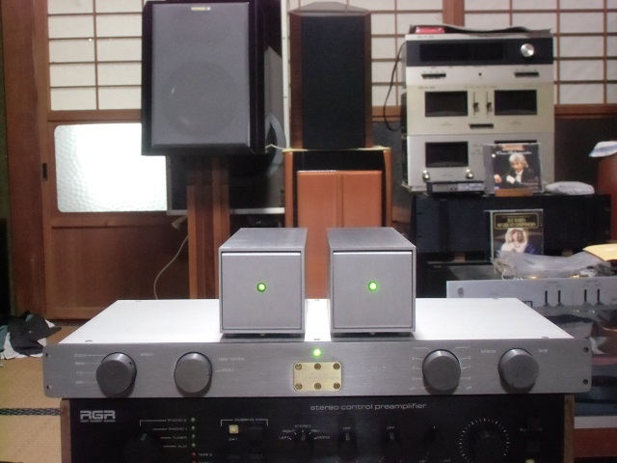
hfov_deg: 36.8
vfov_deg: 28.0
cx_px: 308
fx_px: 927
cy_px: 232
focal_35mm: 52
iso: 800
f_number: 4.3
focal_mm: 9.16
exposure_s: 1/8
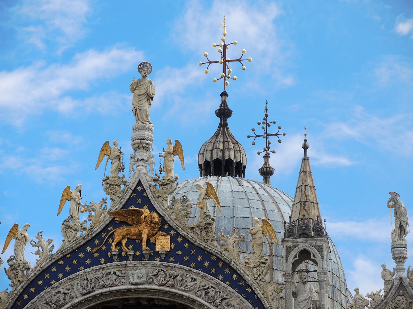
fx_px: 1611
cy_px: 154
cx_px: 206
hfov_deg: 14.6
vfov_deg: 11.0
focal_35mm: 135
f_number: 3.5
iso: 80
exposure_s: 1/1000
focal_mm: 28.4
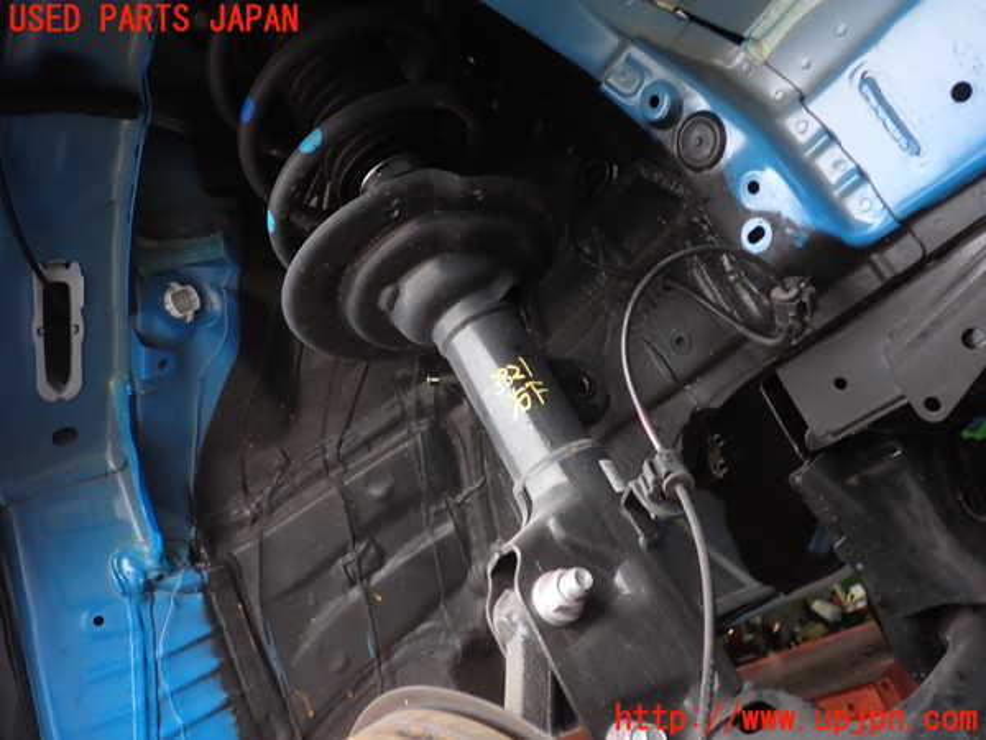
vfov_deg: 46.8
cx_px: 493
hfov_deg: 60.0
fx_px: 855
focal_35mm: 30
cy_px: 370
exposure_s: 1/60
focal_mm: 5.4
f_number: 2.3
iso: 125
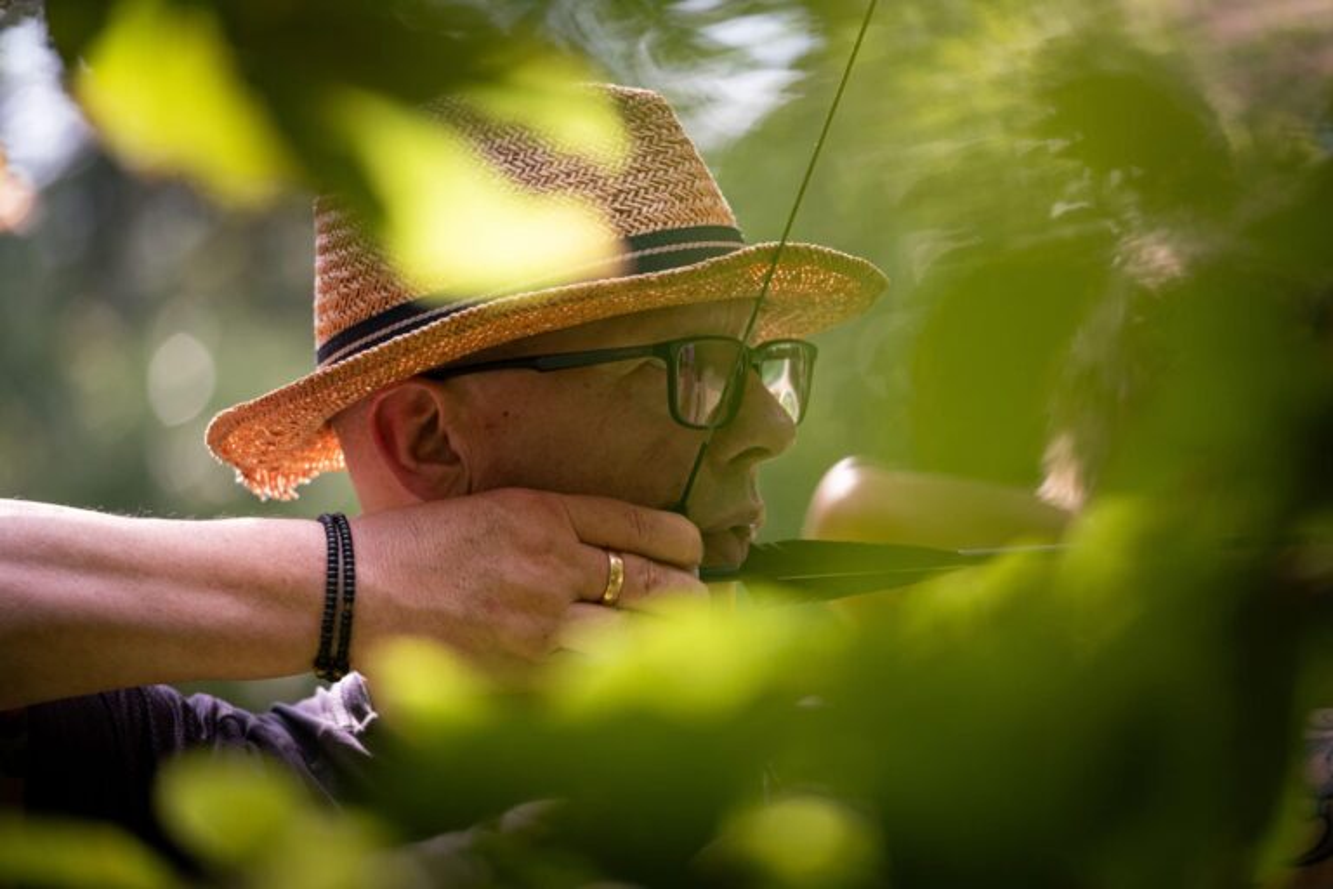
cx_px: 666
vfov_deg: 6.5
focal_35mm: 210
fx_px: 7775
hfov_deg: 9.8
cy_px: 444
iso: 640
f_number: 2.8
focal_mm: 140
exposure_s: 1/640
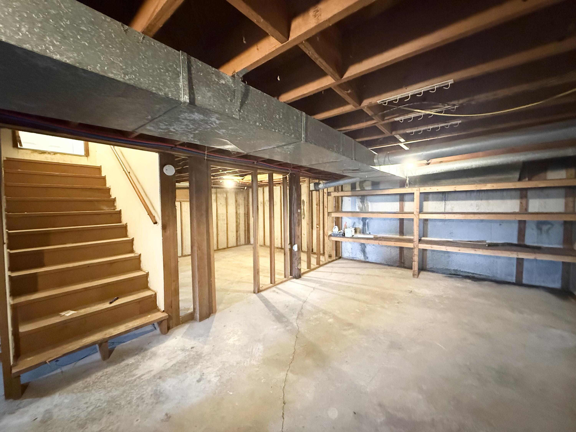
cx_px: 288
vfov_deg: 85.7
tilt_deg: -2.3
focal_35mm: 14
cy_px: 216
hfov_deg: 102.1
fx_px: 233
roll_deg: +0.8
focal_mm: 2.22
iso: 1250
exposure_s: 1/30
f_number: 2.2
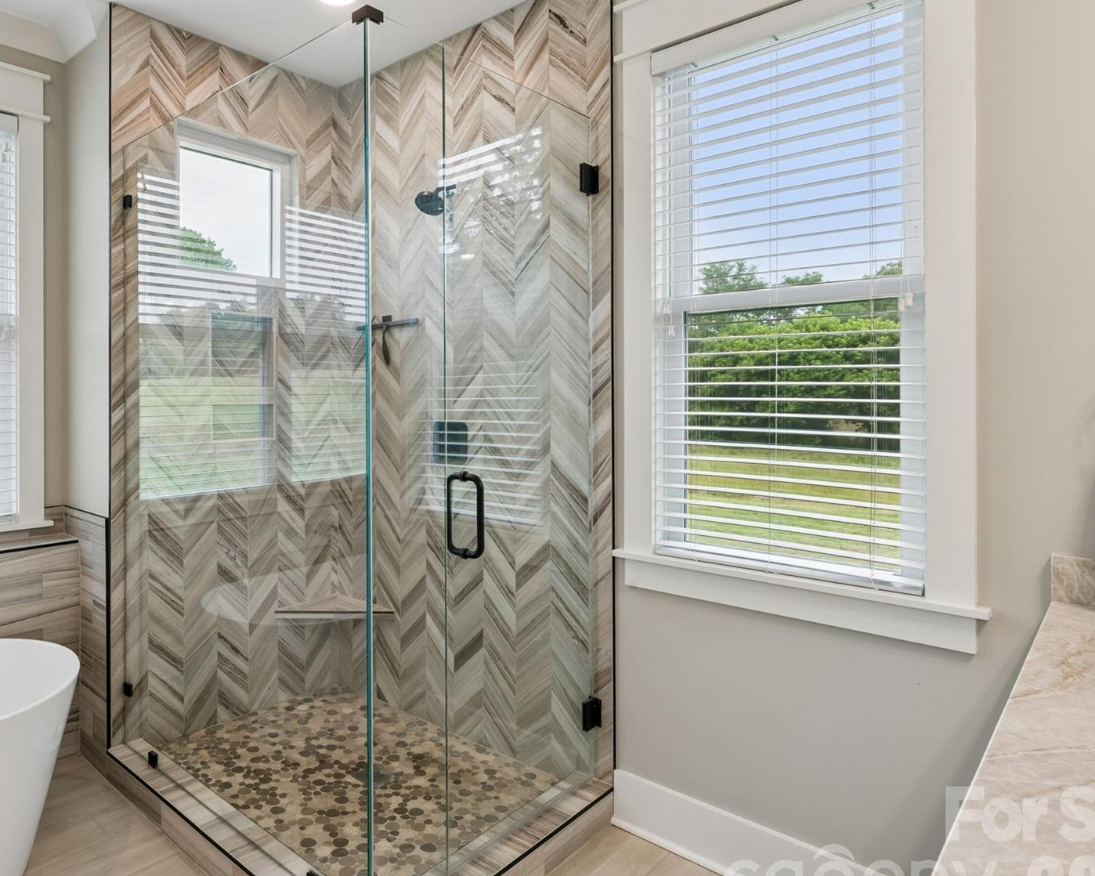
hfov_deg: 73.1
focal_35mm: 22
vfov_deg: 62.7
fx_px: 717
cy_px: 405
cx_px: 393
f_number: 13
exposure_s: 1/10
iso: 400
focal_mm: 16.1
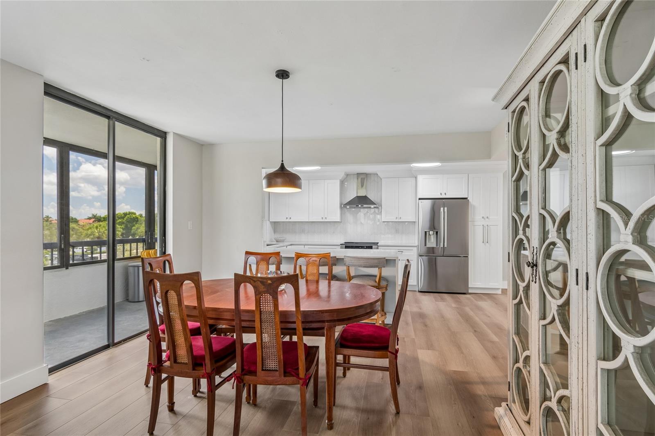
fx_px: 291
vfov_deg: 73.7
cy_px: 218
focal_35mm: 16
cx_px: 328
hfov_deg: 96.7
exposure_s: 1/3.33
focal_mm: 11
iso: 100
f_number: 7.1
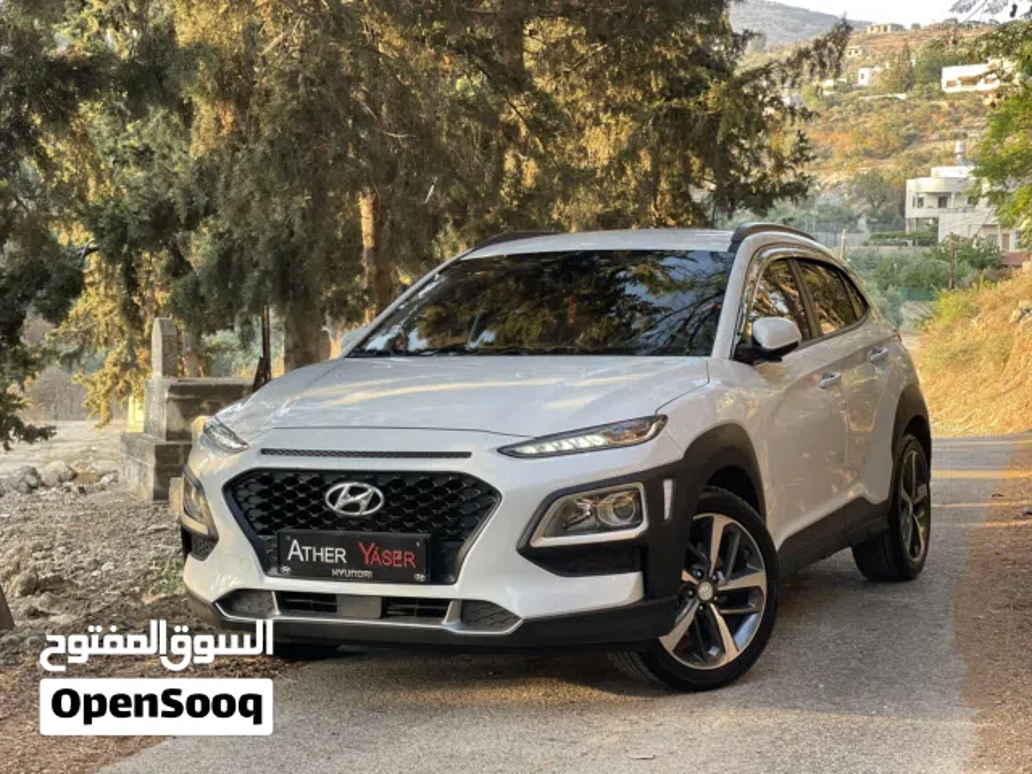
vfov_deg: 22.9
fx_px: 1908
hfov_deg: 30.3
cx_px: 516
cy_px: 387
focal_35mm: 64
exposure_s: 1/121
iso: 80
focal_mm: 7.5
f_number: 2.2
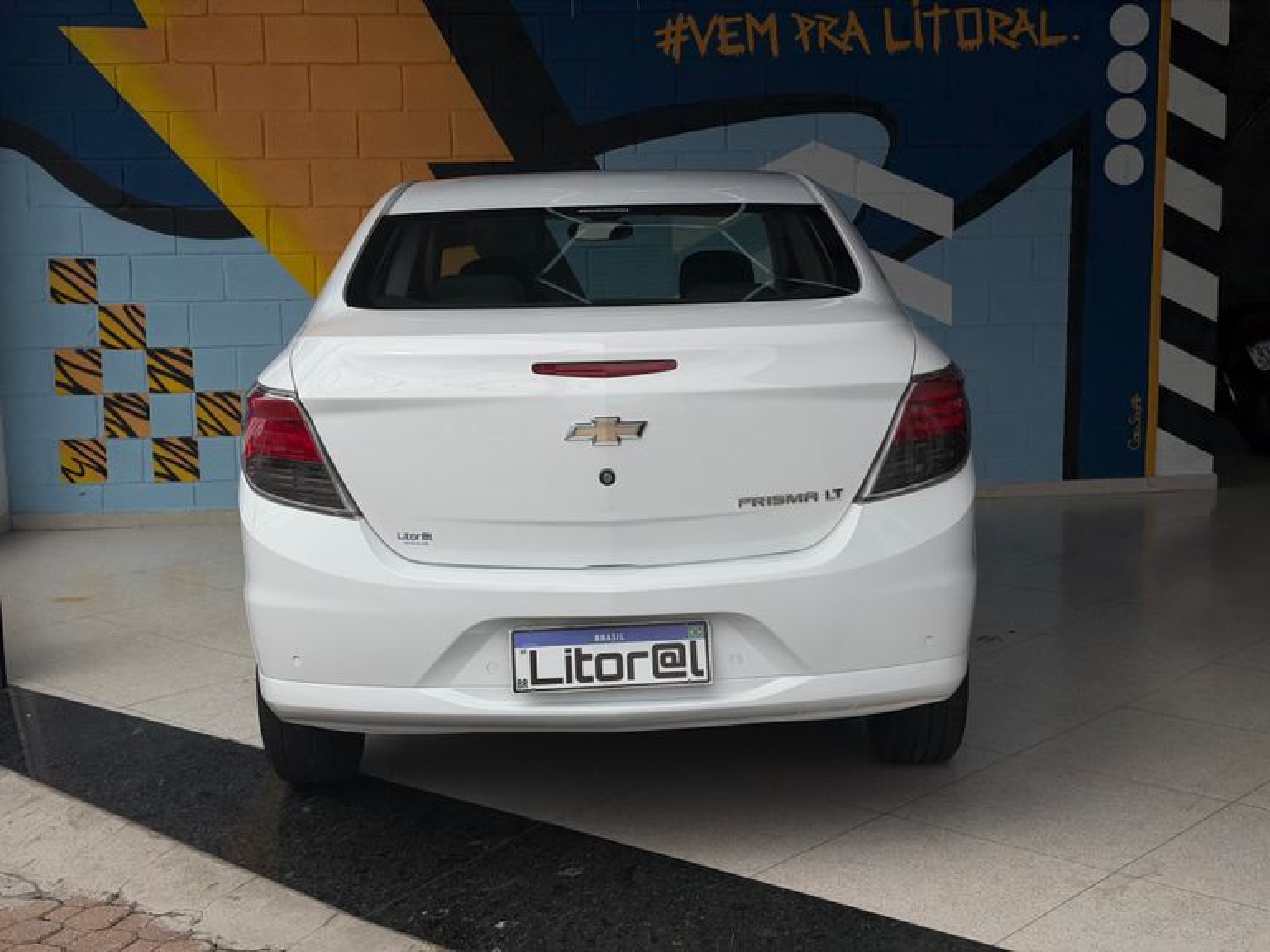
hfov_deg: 39.7
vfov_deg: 30.3
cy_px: 476
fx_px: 1761
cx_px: 635
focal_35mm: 48
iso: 64
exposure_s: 1/9901
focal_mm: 6.76
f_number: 1.78
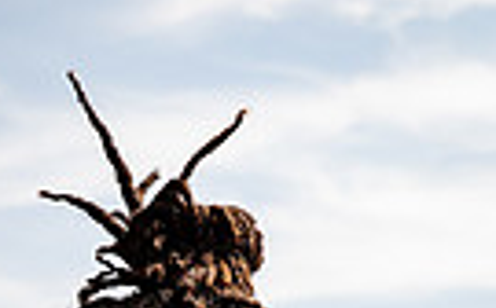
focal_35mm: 150
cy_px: 821
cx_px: 59
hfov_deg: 13.8
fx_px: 2025
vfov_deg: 7.9
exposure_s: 1/250
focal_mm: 44
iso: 100
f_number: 8
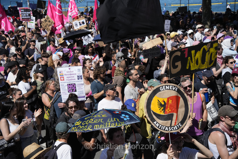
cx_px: 119
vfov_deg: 22.7
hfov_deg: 33.6
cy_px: 80
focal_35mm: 60
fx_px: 395
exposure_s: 1/8000
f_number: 5.6
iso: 1000
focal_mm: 59.7
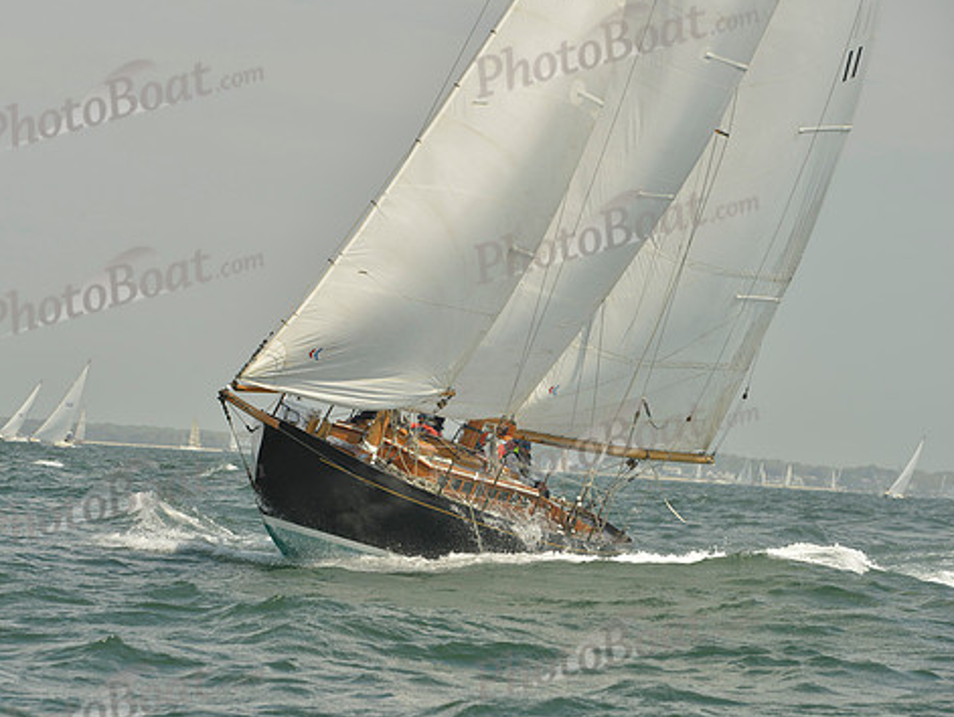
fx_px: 3916
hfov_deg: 13.9
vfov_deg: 10.5
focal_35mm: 142
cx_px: 371
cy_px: 366
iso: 200
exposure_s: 1/1250
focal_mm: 120
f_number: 8
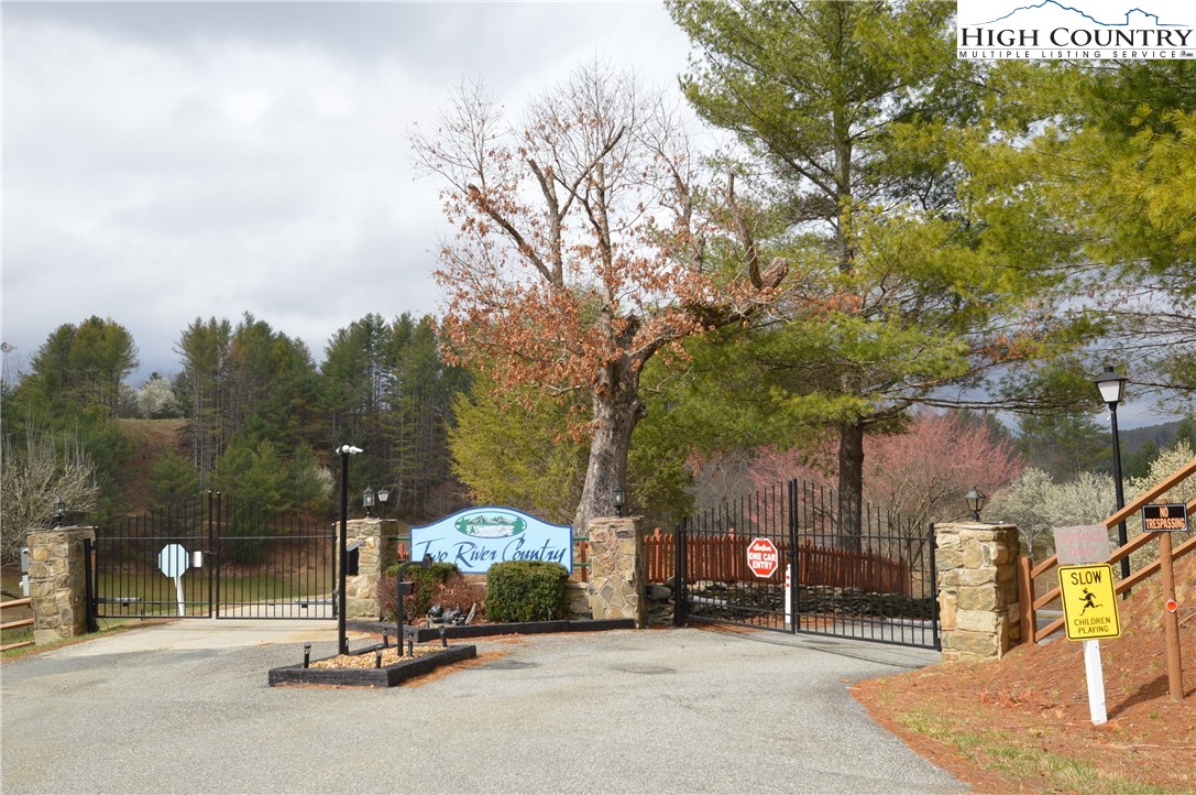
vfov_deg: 43.5
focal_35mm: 30
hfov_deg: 62.0
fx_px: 995
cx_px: 598
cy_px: 398
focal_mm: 20
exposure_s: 1/200
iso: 100
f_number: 9
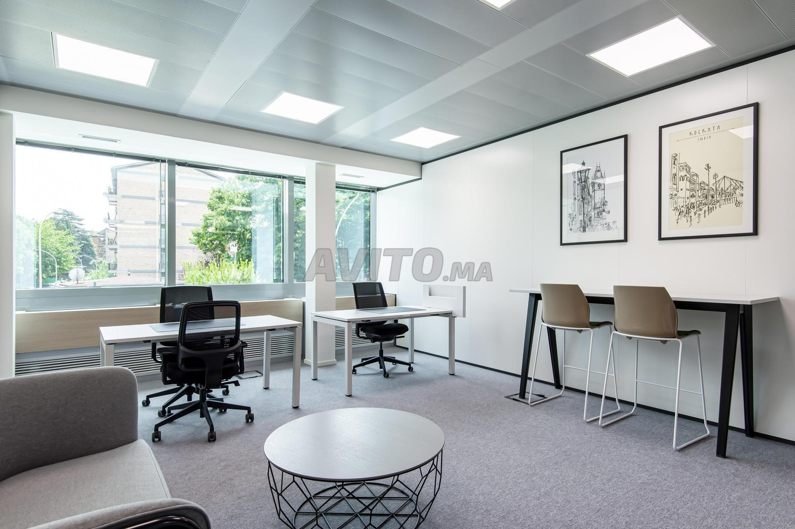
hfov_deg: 86.9
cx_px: 398
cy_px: 264
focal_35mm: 19
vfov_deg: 64.5
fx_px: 419
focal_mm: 19
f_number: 11
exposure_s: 1/200
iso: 400
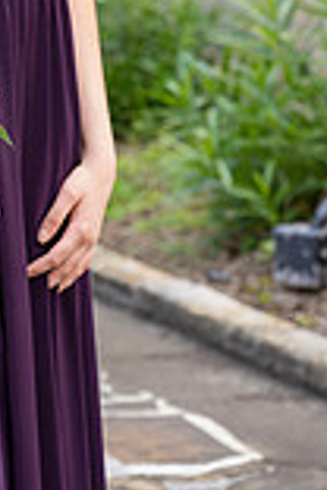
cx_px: -94
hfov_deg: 4.8
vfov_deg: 7.2
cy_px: -141
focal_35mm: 283
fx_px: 3856
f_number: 5
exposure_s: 1/200
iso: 500
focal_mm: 98
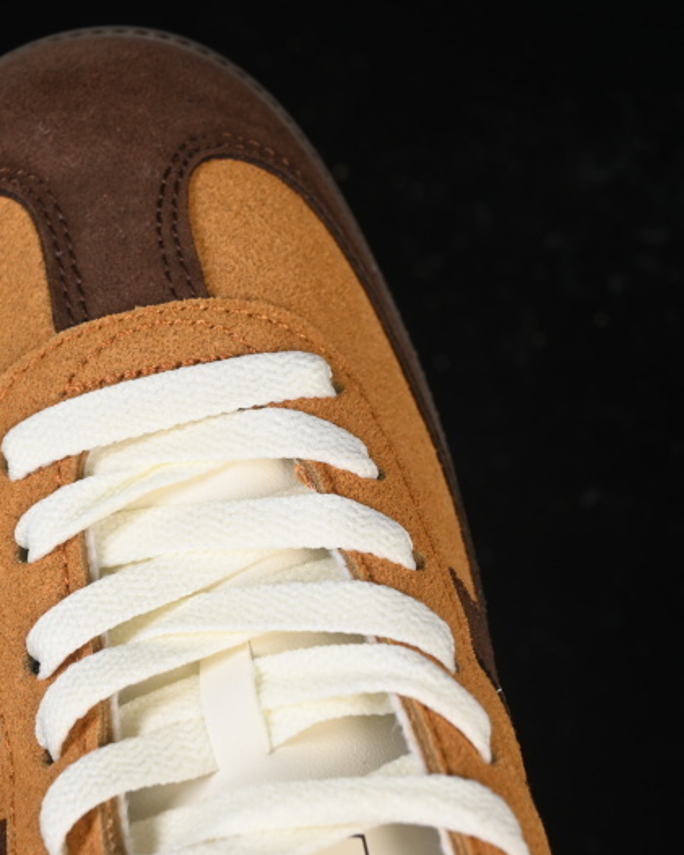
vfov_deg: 17.9
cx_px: 172
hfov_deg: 14.3
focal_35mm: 107
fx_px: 2707
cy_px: 432
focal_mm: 50
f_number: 7.1
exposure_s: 1/60
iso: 160
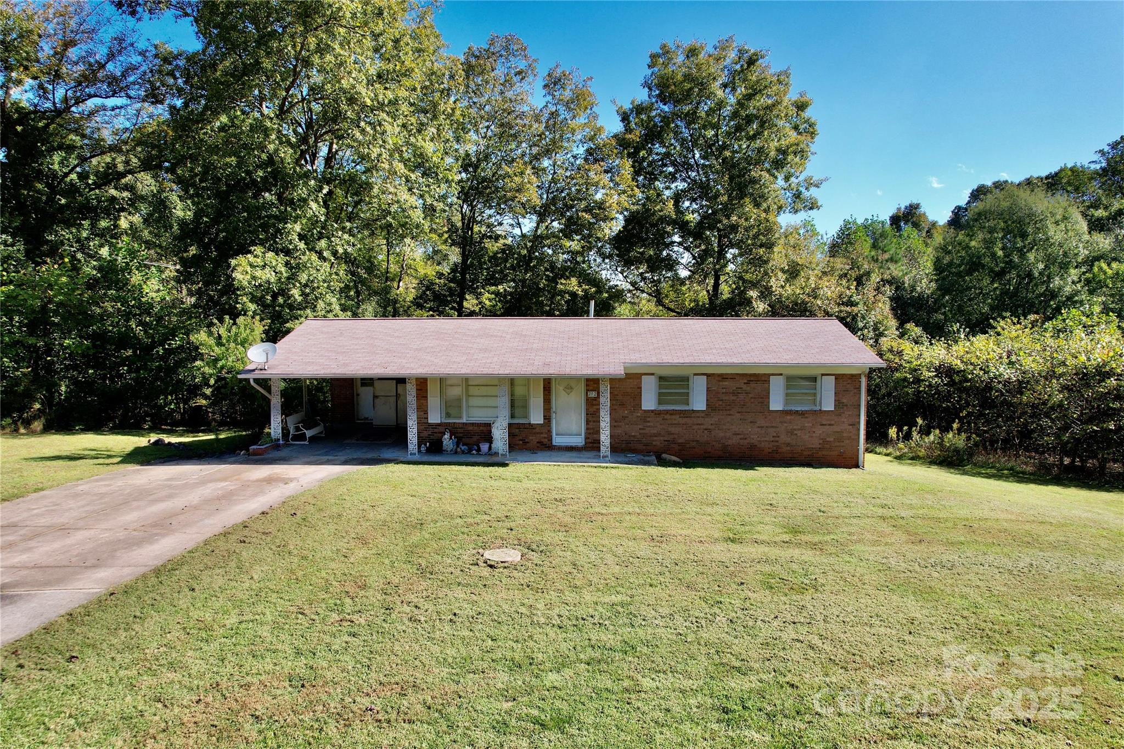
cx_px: 562
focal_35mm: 22
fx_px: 687
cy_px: 374
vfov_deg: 57.2
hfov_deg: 78.6
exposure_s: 1/1250
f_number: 2.8
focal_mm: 8.38
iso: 100
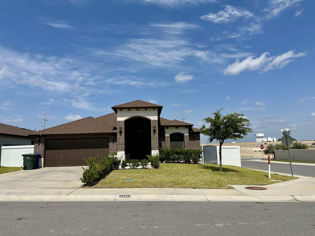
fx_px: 218
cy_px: 118
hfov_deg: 71.6
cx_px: 158
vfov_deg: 56.8
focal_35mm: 24
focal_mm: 6.86
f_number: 1.78
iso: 80
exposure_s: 1/8929
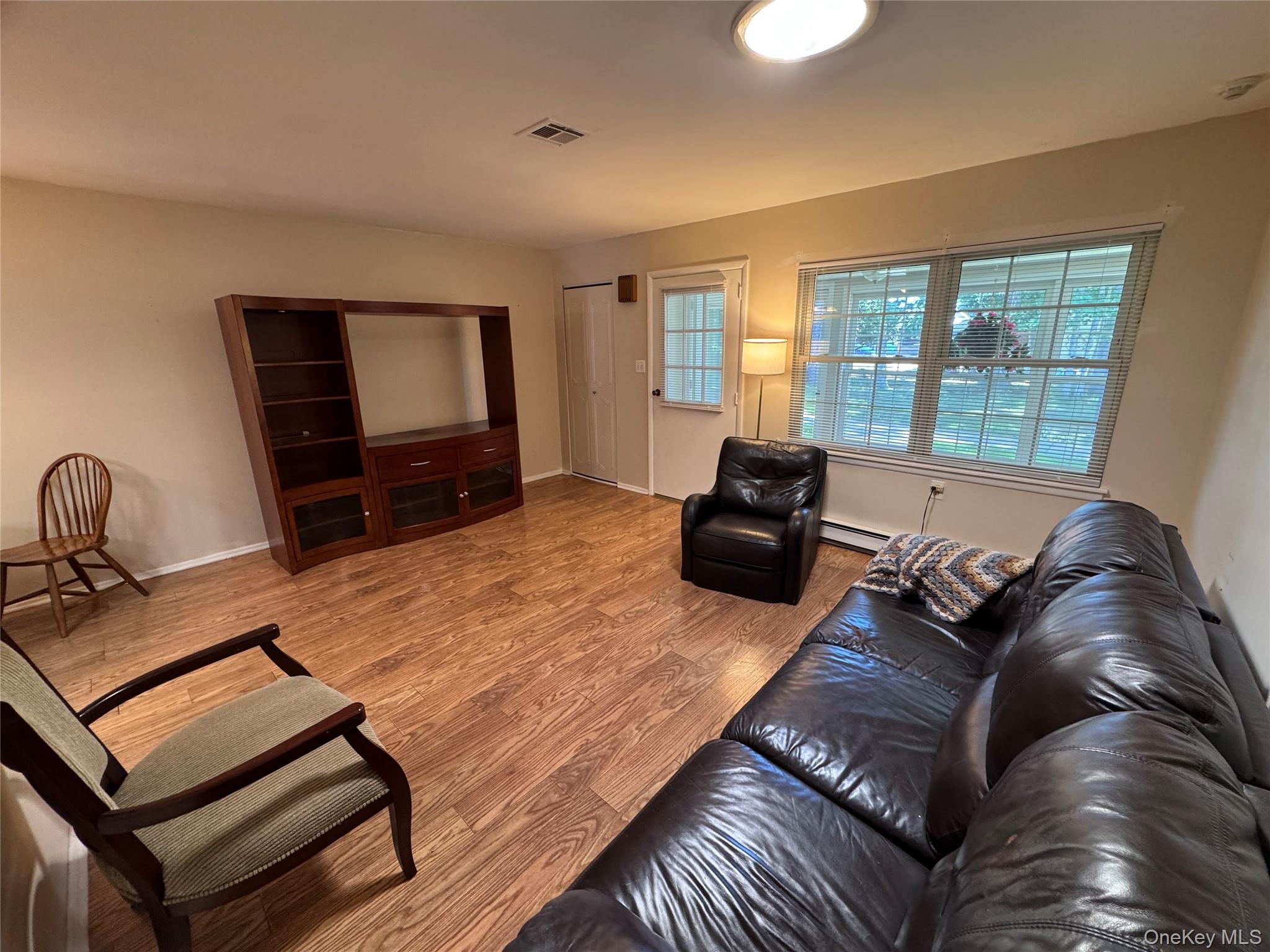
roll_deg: +1.7
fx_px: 514
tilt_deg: -15.0
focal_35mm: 14
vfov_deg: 85.7
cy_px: 476
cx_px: 635
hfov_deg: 102.1
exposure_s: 1/60
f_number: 2.2
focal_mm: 2.22
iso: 250
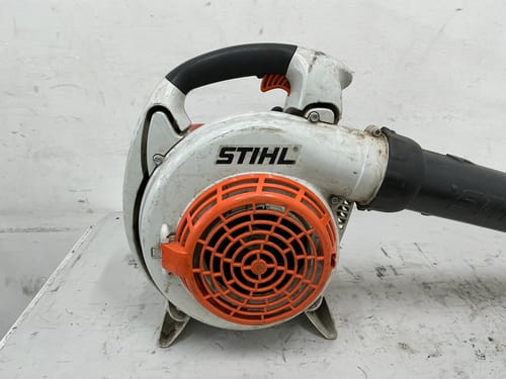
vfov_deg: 49.7
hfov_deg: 63.4
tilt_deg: -21.1
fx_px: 409
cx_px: 253
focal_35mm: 28
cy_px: 190
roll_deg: +1.2
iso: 40
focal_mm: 3
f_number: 1.8
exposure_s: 1/50
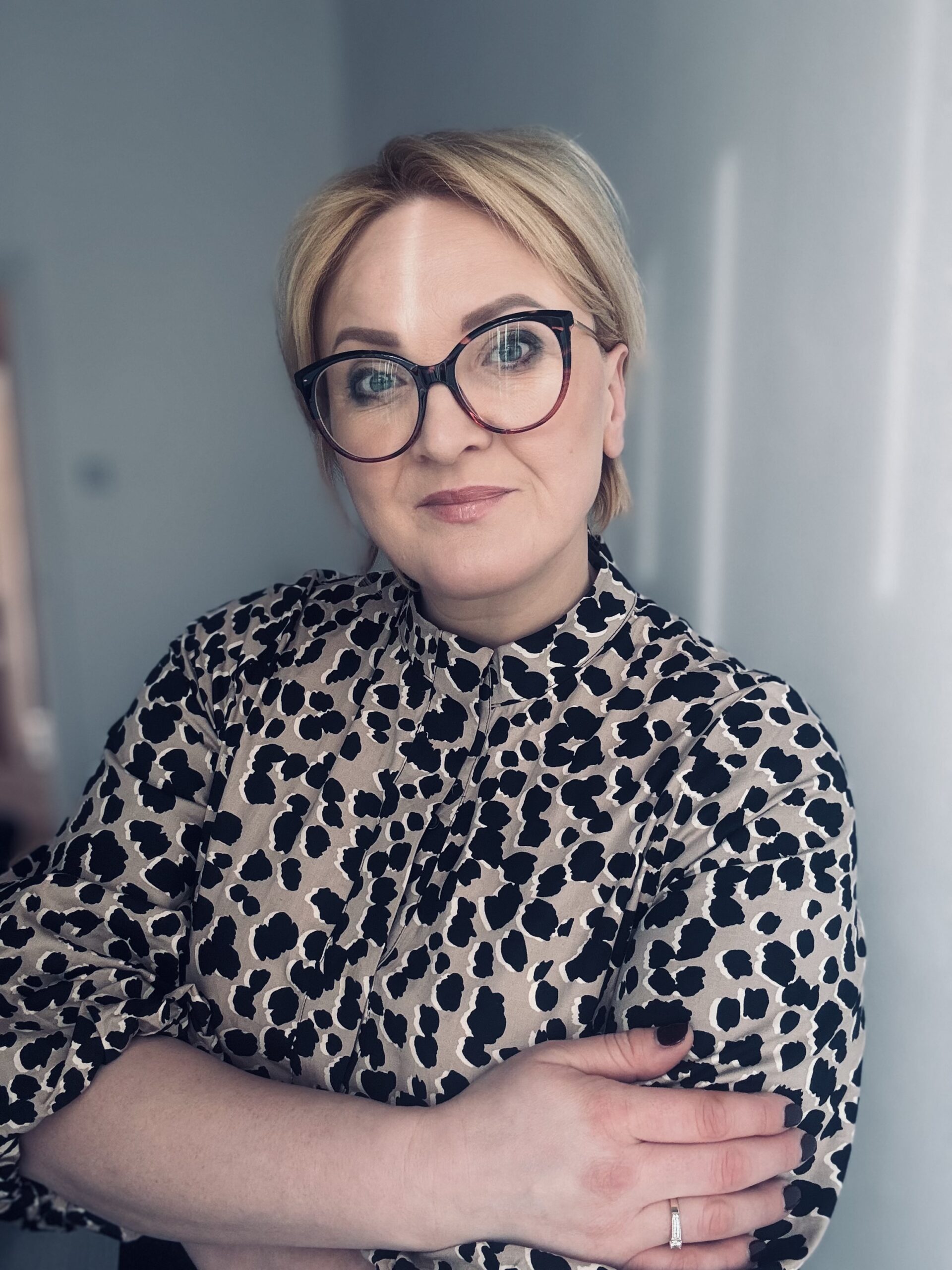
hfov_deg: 46.8
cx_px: 476
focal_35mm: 30
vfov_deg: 60.0
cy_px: 635
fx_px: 1100
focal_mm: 2.69
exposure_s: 1/73
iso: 80
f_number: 1.9
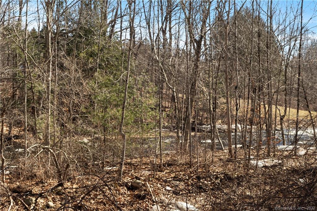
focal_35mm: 52
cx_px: 158
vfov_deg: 26.0
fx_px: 458
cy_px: 106
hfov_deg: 38.2
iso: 100
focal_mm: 35
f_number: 7.1
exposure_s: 1/100
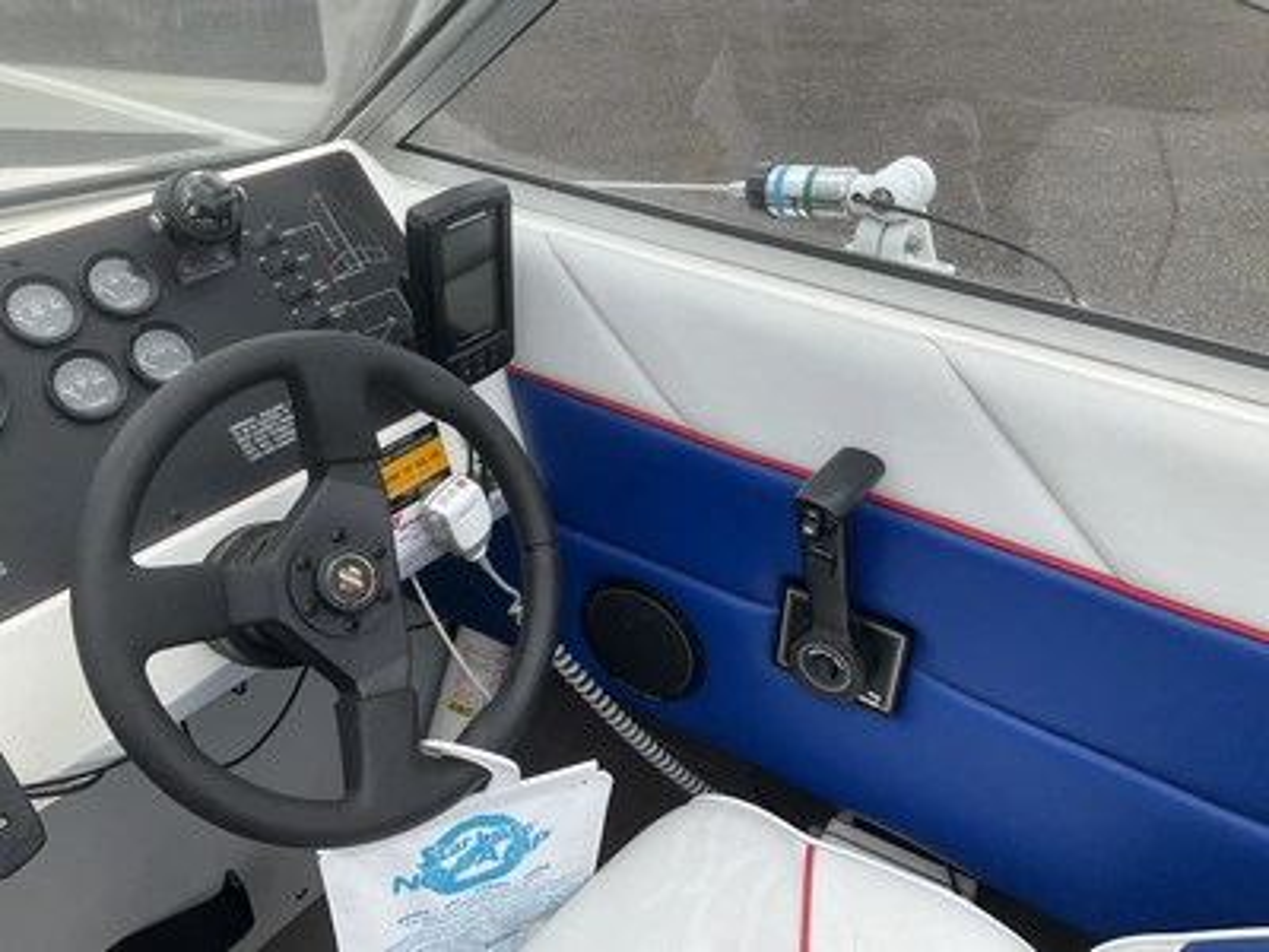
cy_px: 476
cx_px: 634
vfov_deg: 48.2
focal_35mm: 29
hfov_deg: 61.7
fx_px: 1063
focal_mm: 3
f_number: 1.8
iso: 25
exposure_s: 1/997
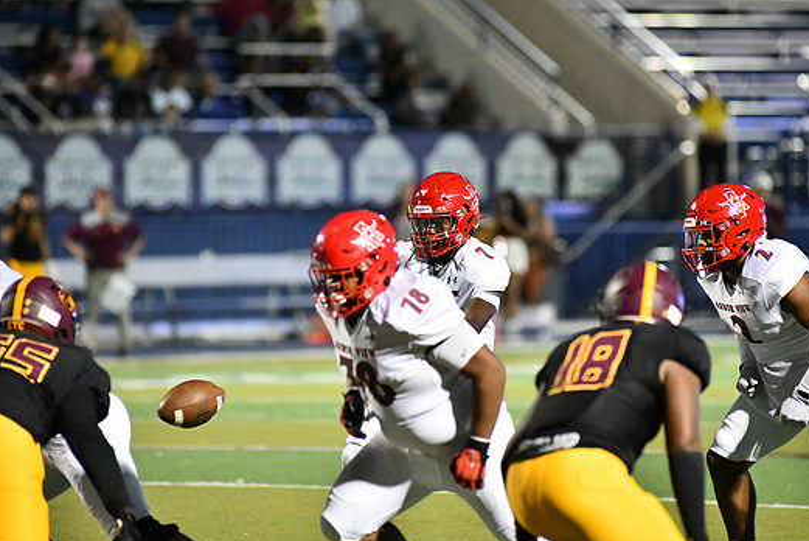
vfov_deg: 4.1
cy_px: 250
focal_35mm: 334
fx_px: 7510
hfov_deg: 6.2
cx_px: 424
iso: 11400
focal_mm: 300
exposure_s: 1/1250
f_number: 4
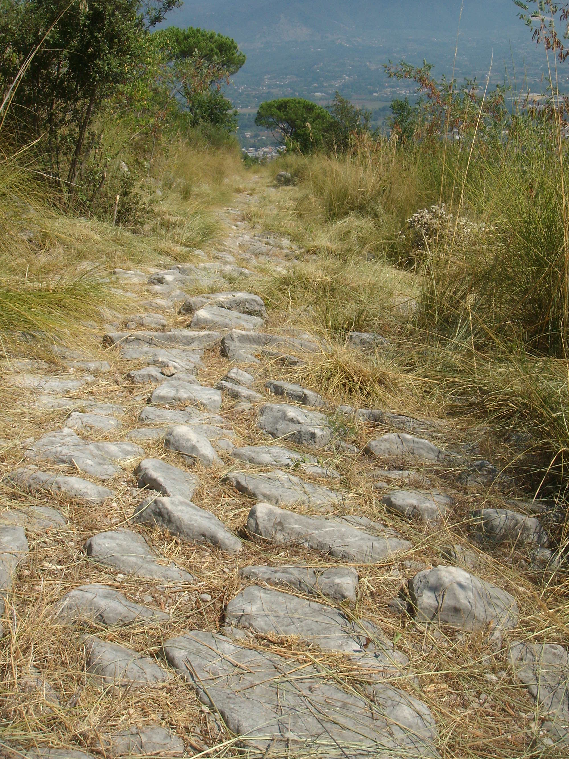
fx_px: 877
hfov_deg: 36.0
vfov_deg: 46.8
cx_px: 278
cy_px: 375
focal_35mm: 40
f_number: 5.7
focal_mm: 6.4
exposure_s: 1/526
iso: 64
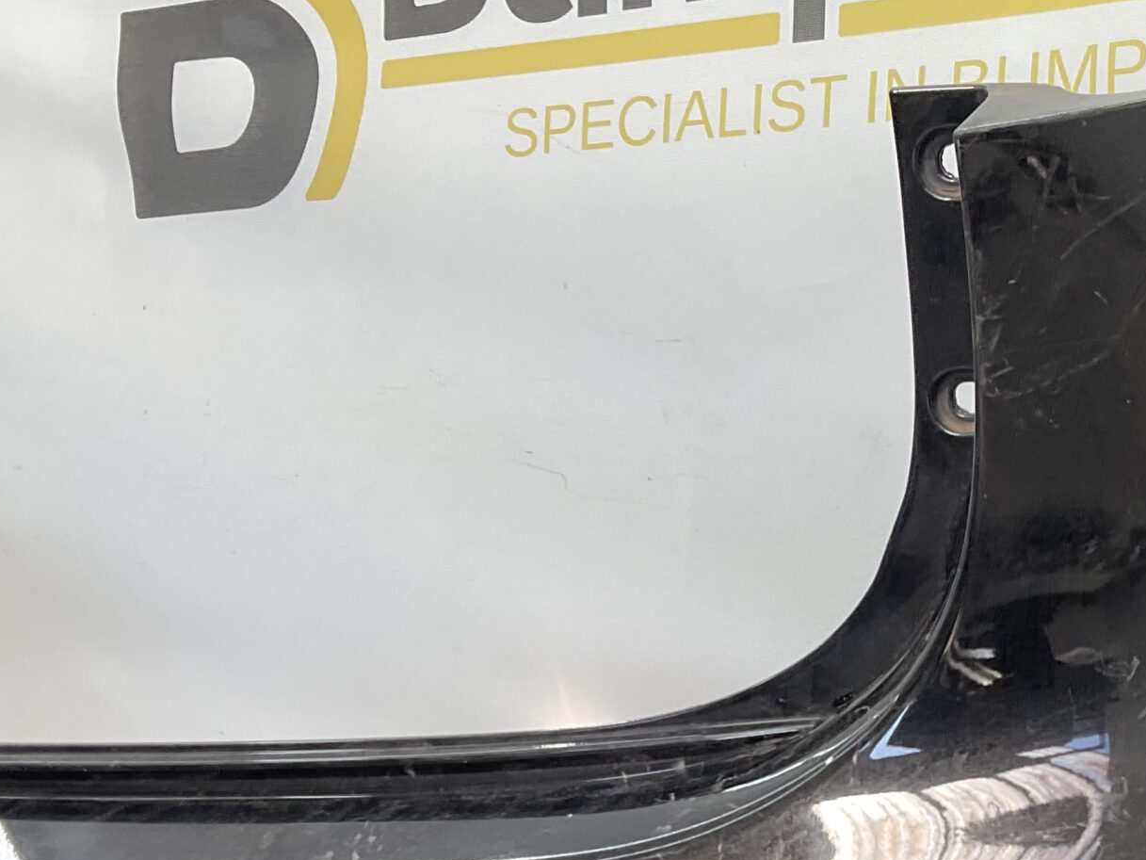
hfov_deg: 30.4
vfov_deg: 23.5
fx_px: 2020
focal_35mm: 61
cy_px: 753
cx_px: 1009
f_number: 1.8
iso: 25
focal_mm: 3
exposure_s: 1/120
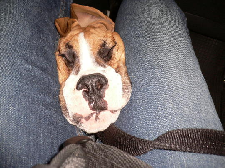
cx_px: 112
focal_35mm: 35
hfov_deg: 52.6
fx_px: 227
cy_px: 84
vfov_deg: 40.7
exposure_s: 1/60
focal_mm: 5.8
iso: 100
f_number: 2.8
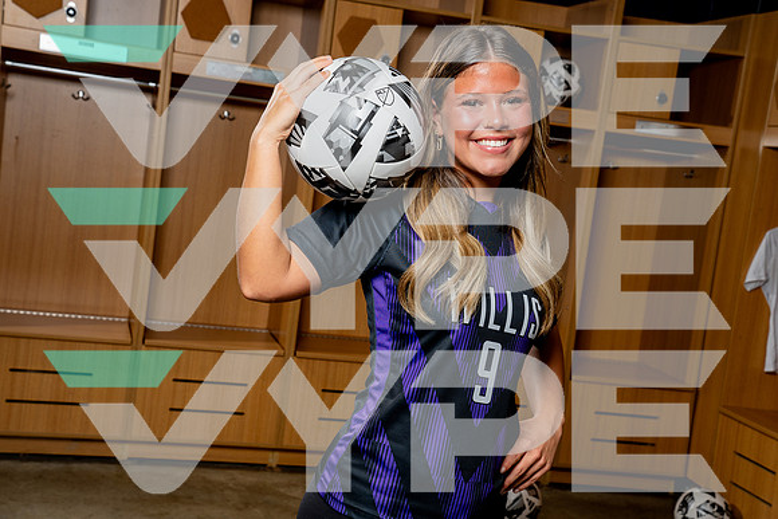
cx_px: 389
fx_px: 1275
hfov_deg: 33.9
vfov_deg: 23.0
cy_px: 260
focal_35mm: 59
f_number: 8
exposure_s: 1/250
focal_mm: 59
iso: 200
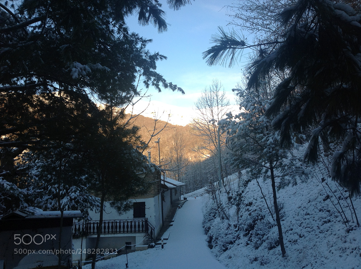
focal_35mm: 35
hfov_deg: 52.7
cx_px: 180
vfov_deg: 40.6
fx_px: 364
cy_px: 134
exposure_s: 1/351
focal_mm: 4.28
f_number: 2.4
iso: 50
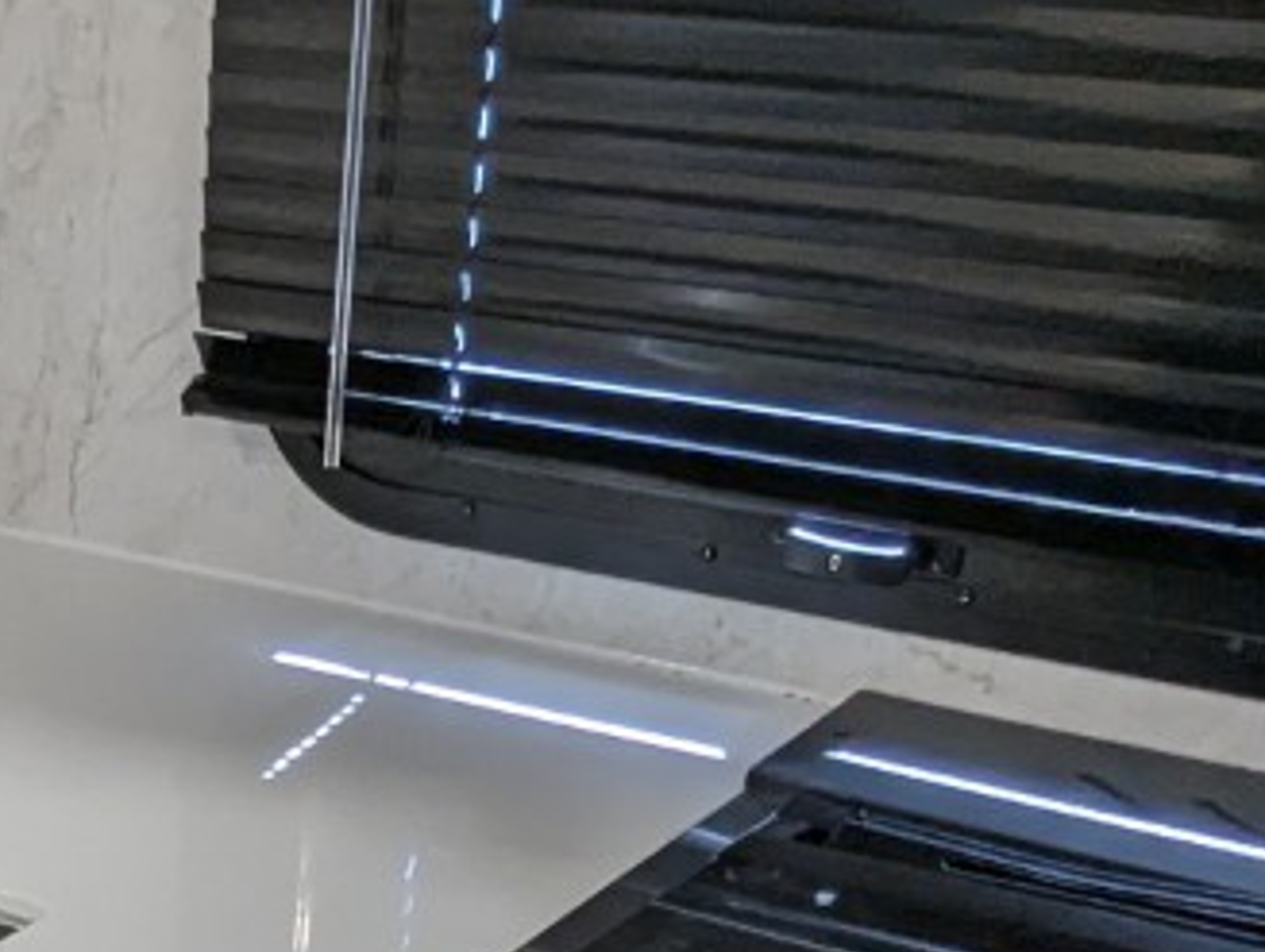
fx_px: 2489
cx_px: 44
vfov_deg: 18.1
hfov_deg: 27.1
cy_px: 1611
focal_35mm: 68
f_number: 2.2
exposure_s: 1/73.9
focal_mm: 2.35
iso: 162
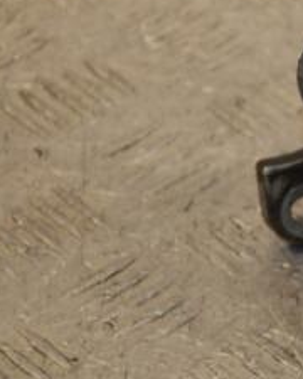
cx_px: 465
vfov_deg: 6.4
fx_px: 3363
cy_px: 204
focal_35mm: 300
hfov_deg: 5.1
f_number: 5.3
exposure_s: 1/160
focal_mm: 80
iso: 800
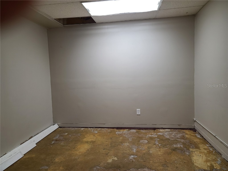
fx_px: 165
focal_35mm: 25
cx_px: 114
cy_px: 86
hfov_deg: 69.4
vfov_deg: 54.9
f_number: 1.8
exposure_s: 1/59
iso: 80
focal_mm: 7
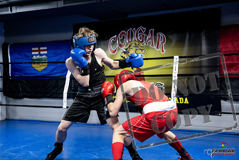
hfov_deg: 39.6
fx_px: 332
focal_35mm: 50
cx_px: 120
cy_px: 80
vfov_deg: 27.0
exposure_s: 1/1000
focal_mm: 50
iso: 8000
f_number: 2.8
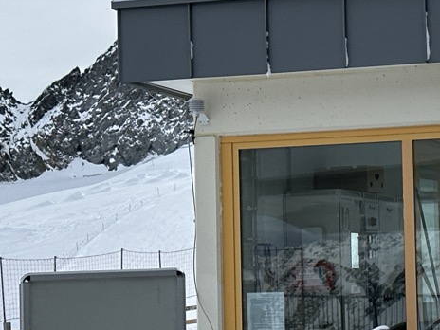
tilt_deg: +1.7
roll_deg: -0.6
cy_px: 202
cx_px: 425
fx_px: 1347
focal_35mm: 106
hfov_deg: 18.1
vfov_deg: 14.0
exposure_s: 1/5000
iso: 64
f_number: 1.78
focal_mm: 6.86
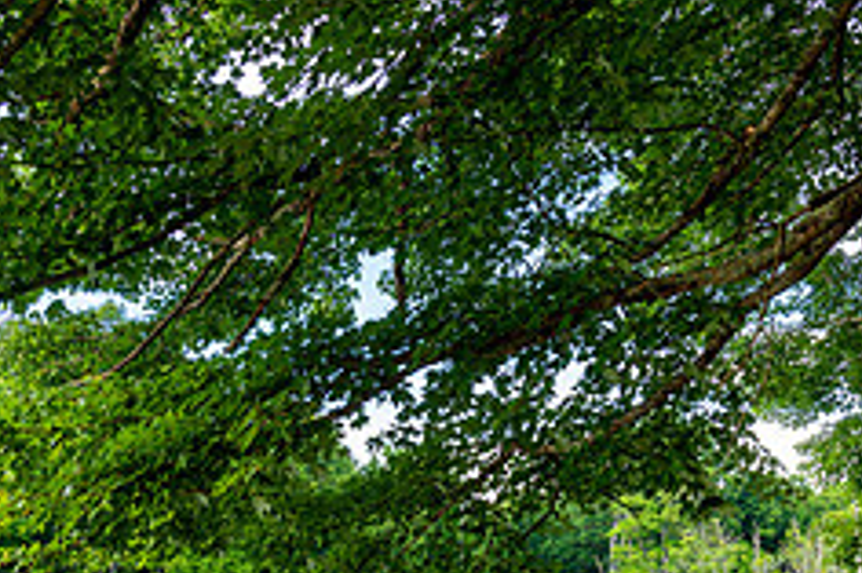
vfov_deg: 22.2
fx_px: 1412
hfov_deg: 33.9
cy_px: 564
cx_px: 387
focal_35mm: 59
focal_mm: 24
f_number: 13
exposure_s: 1/13
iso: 64
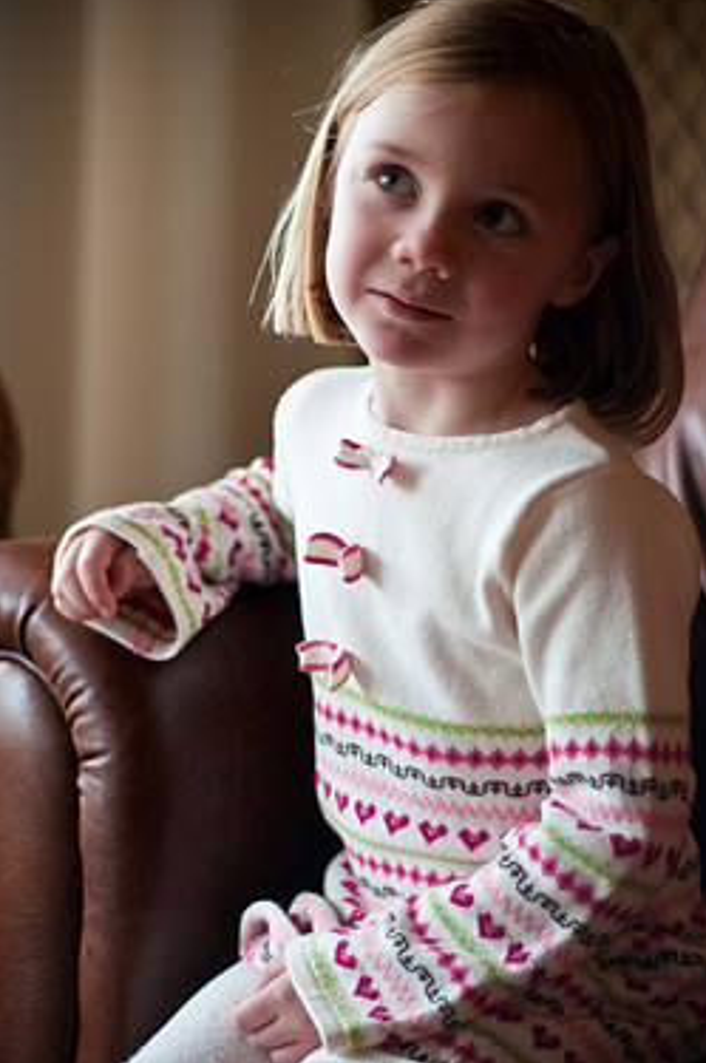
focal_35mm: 90
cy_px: 573
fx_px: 2655
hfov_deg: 15.1
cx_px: 353
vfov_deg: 22.6
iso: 400
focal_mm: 50
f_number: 1.8
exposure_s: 1/125
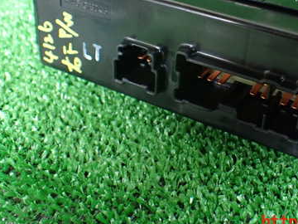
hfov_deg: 37.7
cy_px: 46
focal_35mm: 50
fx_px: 430
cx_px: 200
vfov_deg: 28.5
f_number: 2.3
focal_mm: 5.4
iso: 800
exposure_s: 1/80
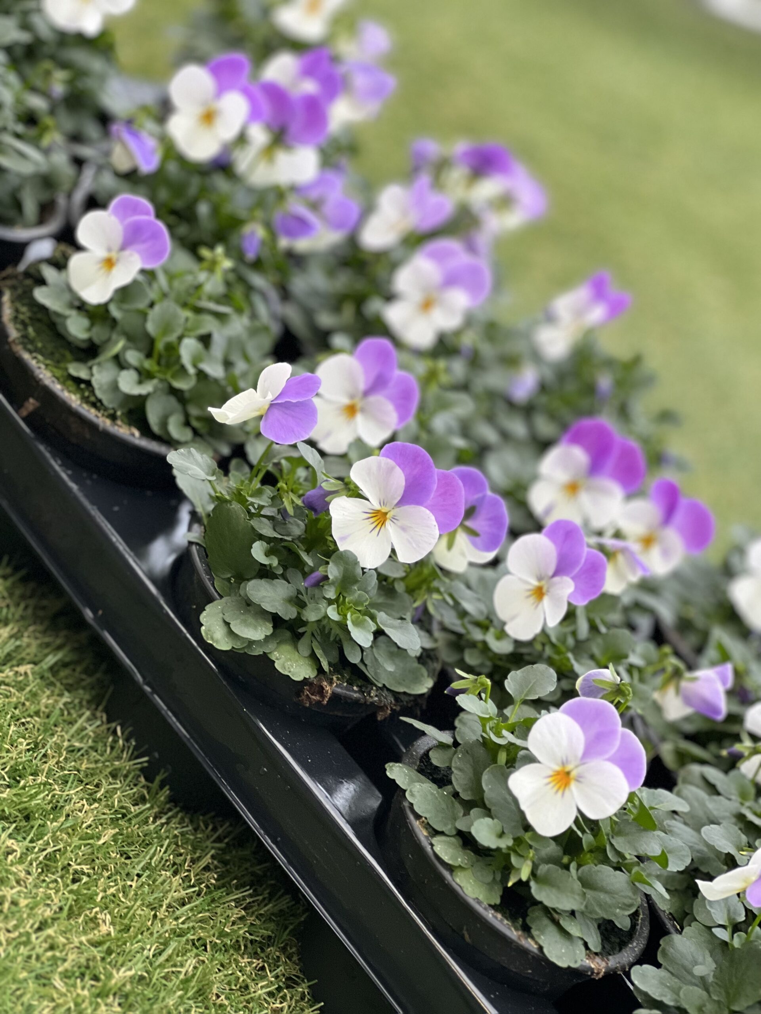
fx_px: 2257
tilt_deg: -26.0
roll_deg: -38.8
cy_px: 507
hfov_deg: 19.1
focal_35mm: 77
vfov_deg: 25.3
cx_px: 380
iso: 200
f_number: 2.8
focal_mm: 9
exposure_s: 1/121
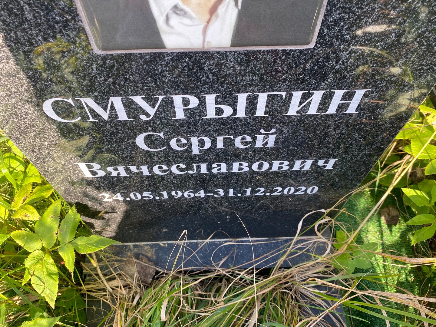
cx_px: 218
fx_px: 327
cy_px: 164
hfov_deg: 67.3
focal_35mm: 26
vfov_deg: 53.1
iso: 32
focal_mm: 4.25
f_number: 1.8
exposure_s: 1/136
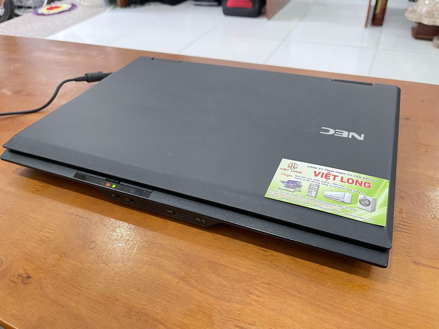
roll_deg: +2.7
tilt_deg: -38.6
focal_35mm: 26
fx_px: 330
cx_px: 220
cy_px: 164
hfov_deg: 67.3
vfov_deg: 53.1
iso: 640
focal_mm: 5.1
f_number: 1.6
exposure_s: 1/25
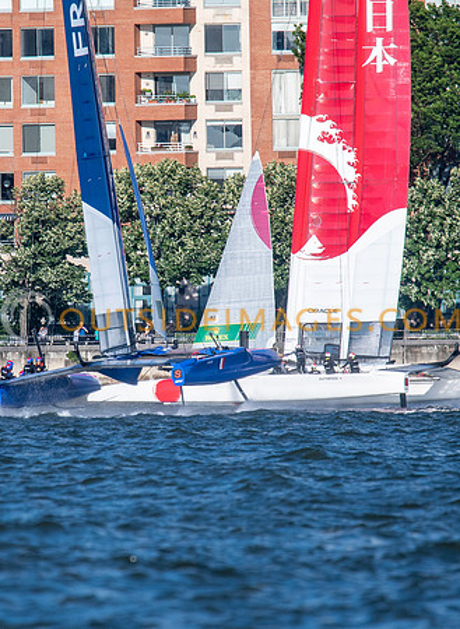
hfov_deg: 1.5
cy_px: 305
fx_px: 17139
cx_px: 140
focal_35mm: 951
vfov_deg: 2.1
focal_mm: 420
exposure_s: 1/3200
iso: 640
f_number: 5.6
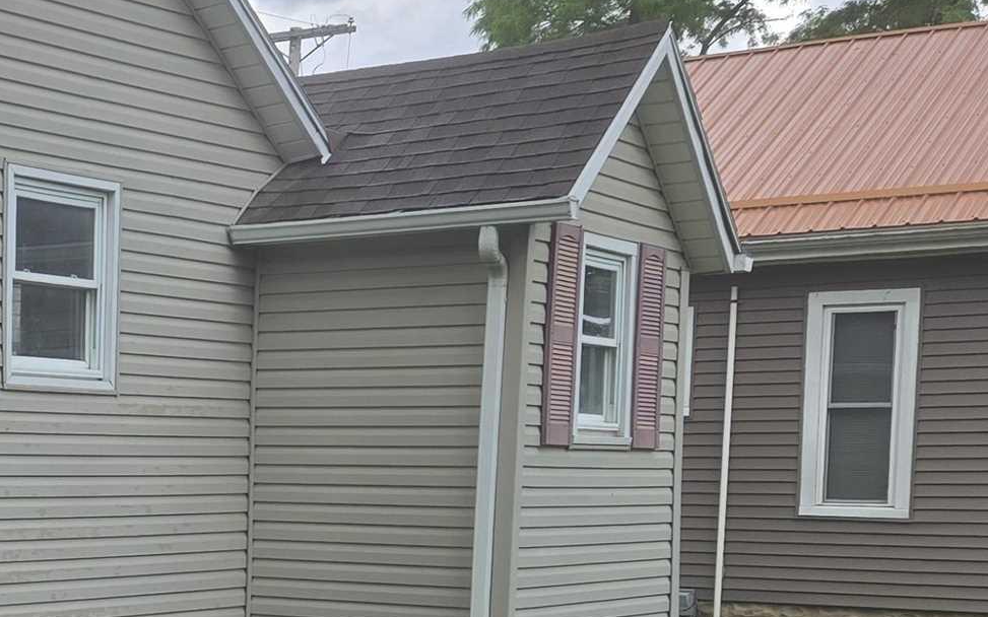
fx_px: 2073
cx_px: -277
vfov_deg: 16.6
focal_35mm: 77
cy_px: 591
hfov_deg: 23.8
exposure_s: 1/1123
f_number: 1.8
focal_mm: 5.4
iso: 25
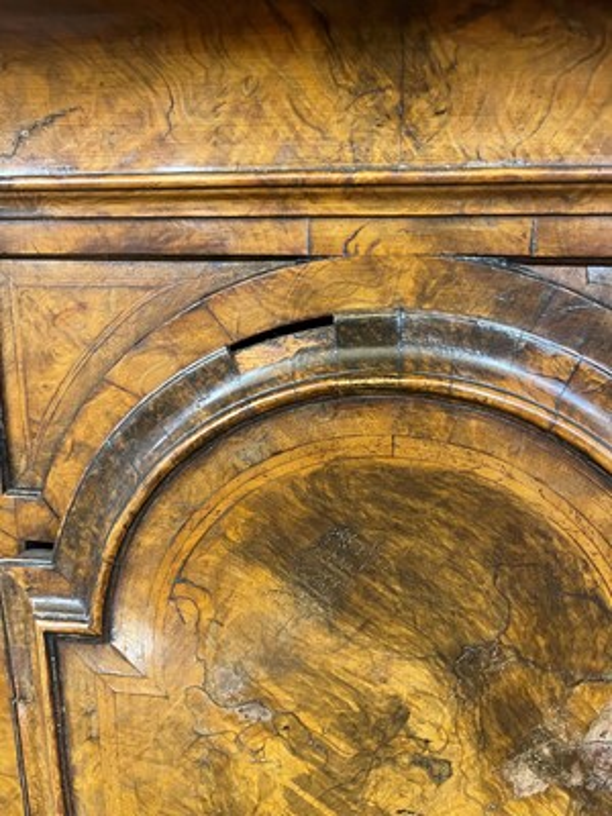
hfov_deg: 54.9
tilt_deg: -12.2
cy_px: 408
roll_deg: -2.2
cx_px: 306
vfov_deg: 69.4
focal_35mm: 25
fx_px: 589
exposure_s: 1/50
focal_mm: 5.1
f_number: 1.6
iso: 500
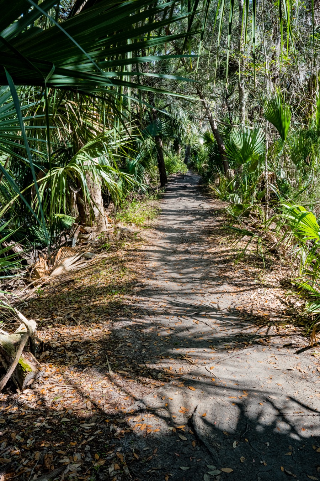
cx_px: 160
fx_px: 433
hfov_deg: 40.5
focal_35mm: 32
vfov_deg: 58.0
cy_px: 240
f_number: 14
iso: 800
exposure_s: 1/80
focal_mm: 32.5
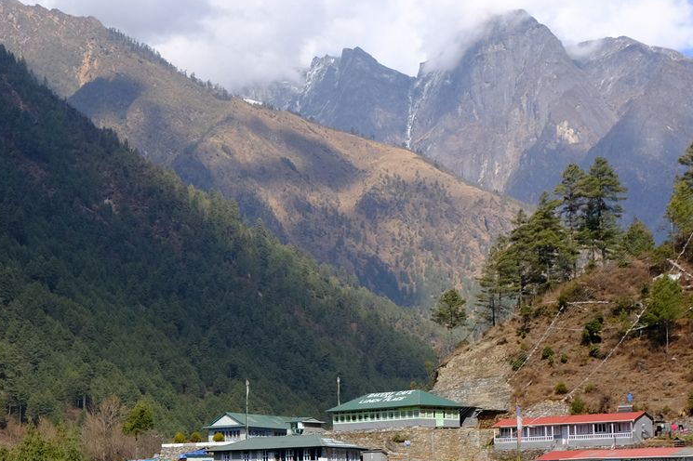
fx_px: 904
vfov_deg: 28.5
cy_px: 301
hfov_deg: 41.7
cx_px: 429
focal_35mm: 47
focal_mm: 23
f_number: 5.6
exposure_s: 1/1100
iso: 400
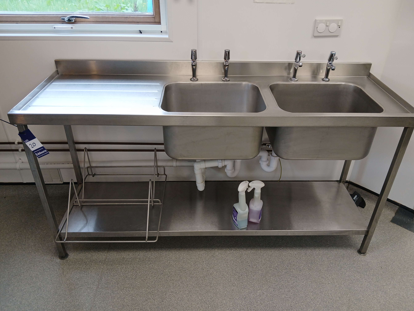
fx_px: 323
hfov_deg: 65.3
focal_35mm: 27
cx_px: 211
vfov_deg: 51.3
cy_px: 161
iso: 64
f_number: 1.8
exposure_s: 1/50
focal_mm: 3.98
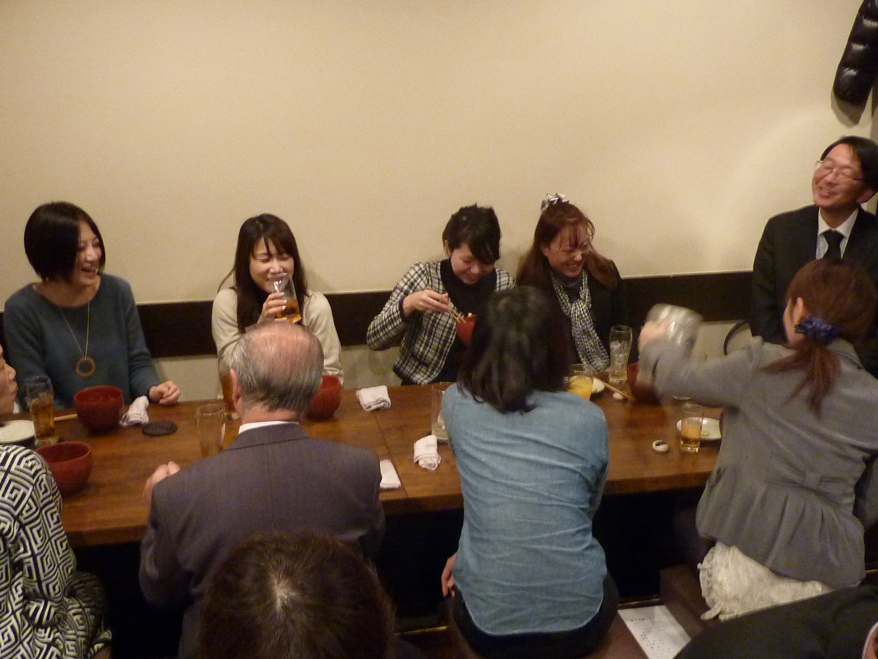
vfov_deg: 39.7
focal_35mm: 36
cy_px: 330
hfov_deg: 51.4
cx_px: 439
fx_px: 913
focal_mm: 4.1
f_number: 3.3
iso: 400
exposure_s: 1/13
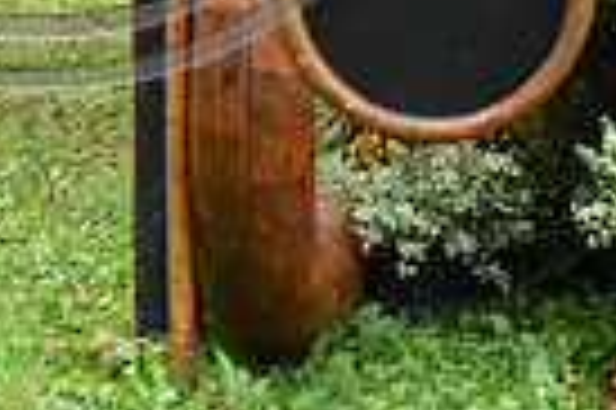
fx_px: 5076
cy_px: -433
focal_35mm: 297
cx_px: -18
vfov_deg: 4.5
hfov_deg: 6.9
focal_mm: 70
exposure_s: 1/1250
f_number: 3.5
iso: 2500
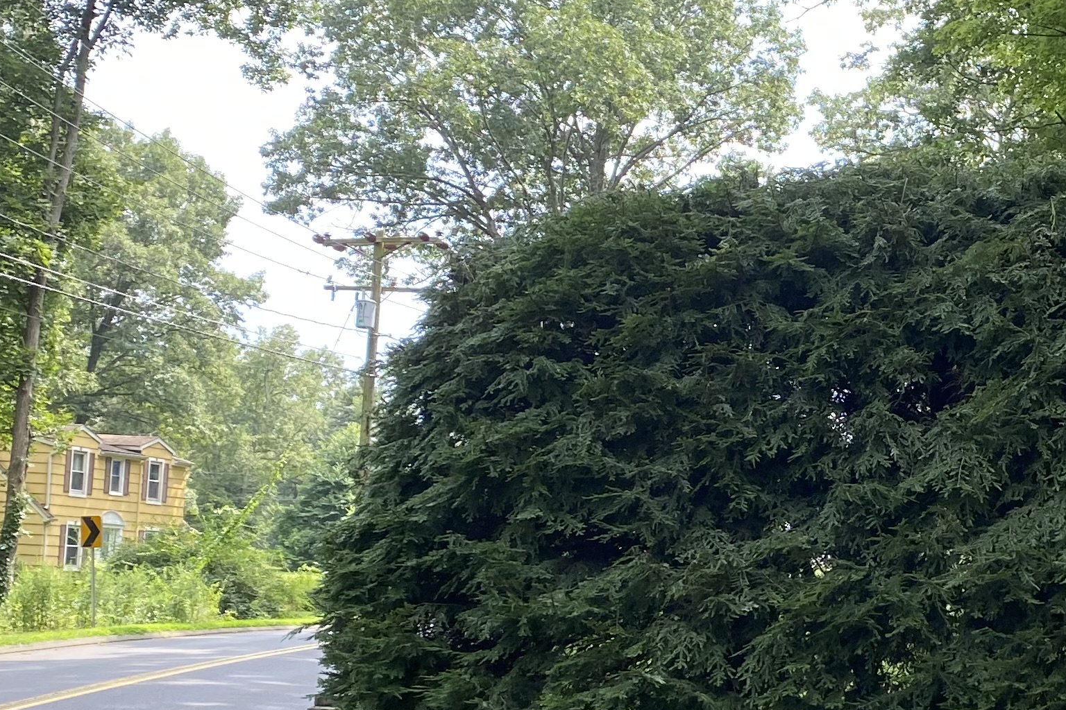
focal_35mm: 71
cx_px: 983
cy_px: 467
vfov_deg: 19.1
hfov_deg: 27.3
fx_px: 2102
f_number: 1.8
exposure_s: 1/299
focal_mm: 4.25
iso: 32
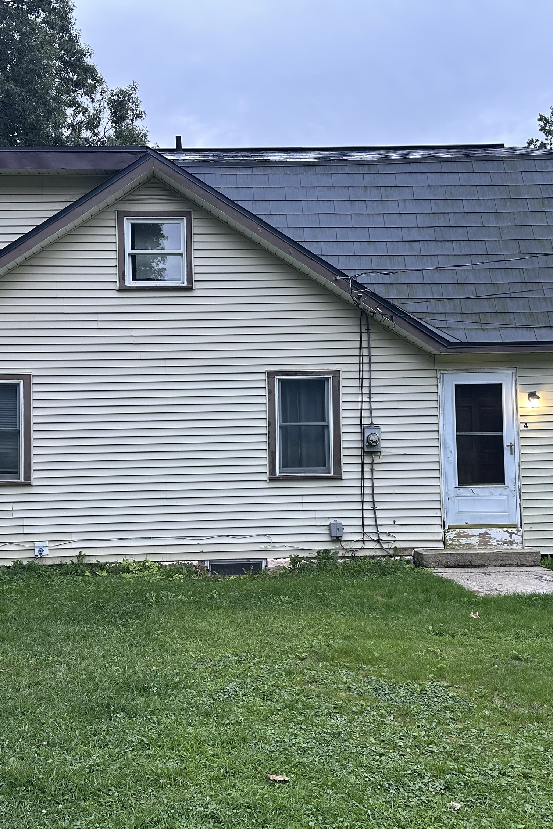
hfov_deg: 38.8
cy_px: 418
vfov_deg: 55.8
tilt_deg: +2.0
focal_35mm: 34
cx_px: 234
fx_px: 783
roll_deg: +0.7
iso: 160
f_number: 1.78
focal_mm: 6.86
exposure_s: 1/60
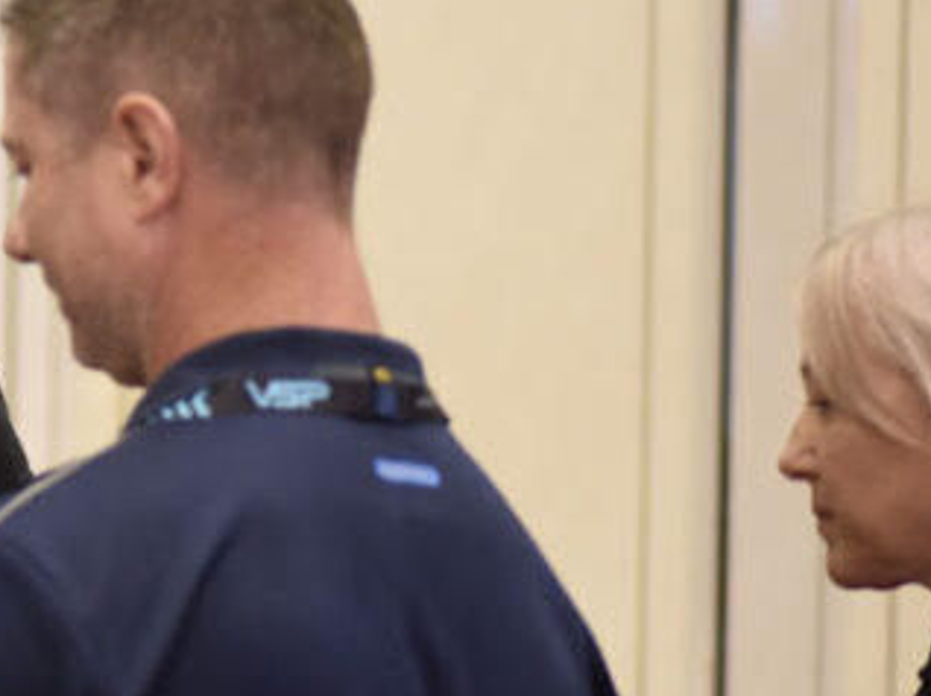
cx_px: -533
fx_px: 8331
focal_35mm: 310
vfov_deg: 4.8
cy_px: 670
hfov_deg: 6.3
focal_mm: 100
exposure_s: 1/125
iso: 2000
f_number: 2.8
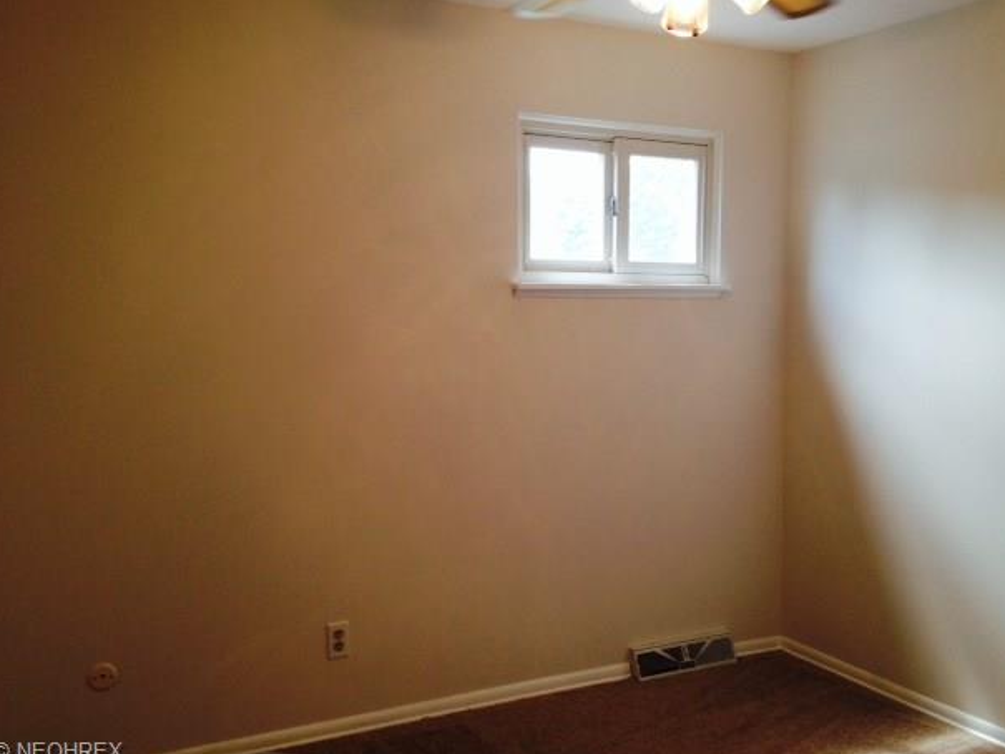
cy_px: 369
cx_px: 522
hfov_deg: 50.1
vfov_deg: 38.7
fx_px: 1074
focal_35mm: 37
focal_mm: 4.28
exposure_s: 1/30
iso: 50
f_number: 2.4
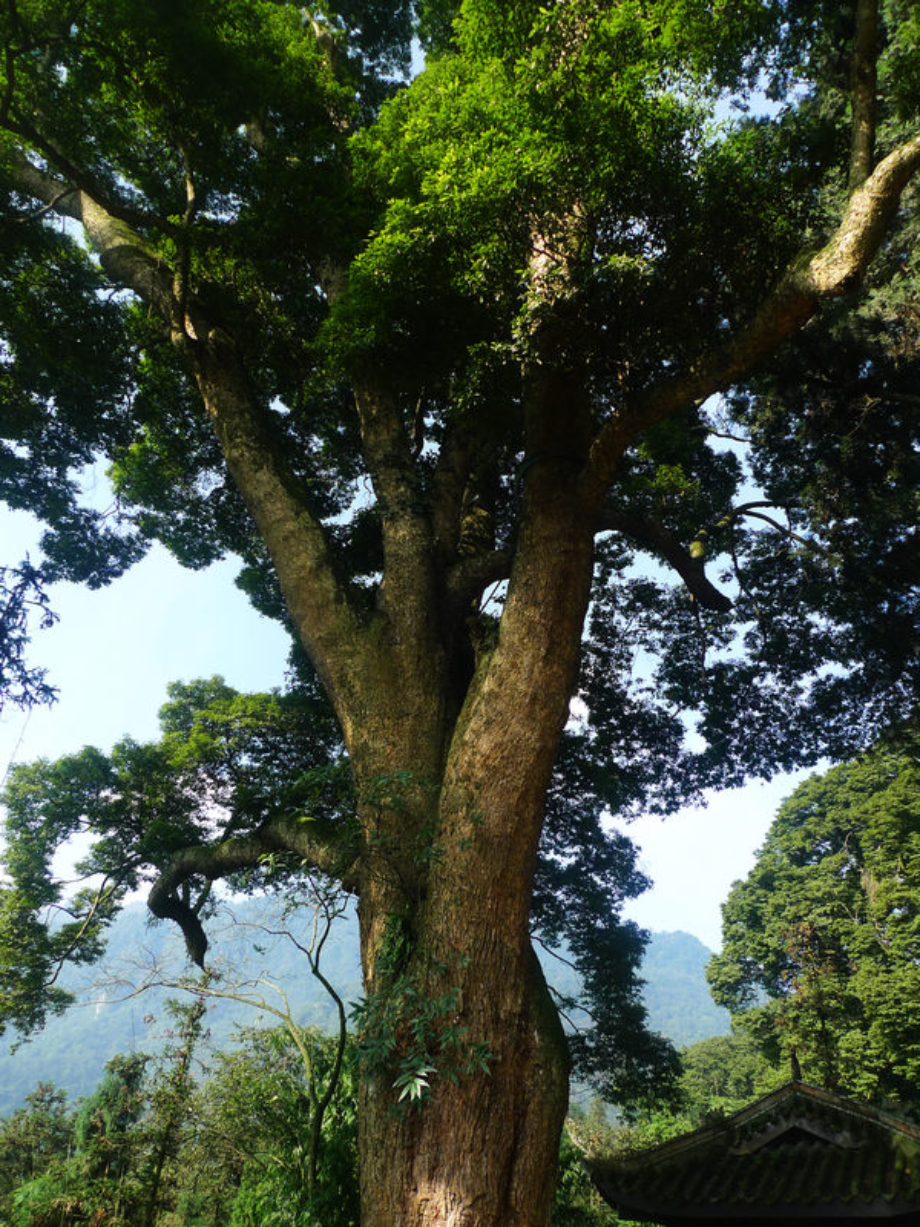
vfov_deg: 71.6
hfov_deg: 56.8
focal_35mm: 24
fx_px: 850
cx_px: 460
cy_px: 614
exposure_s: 1/320
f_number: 2.8
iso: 80
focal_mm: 5.1
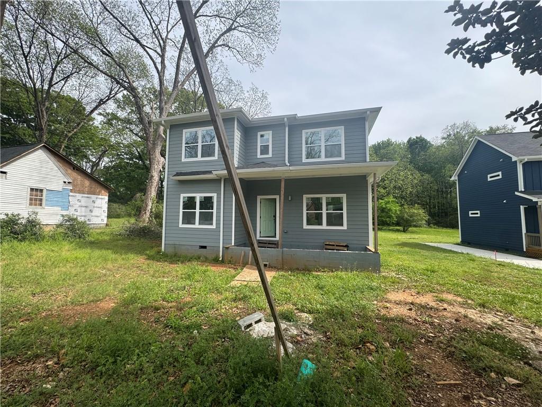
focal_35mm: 14
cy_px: 204
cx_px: 271
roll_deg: -1.0
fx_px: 219
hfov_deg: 102.1
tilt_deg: +3.2
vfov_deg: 85.7
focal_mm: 2.22
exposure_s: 1/779
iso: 40
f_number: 2.2
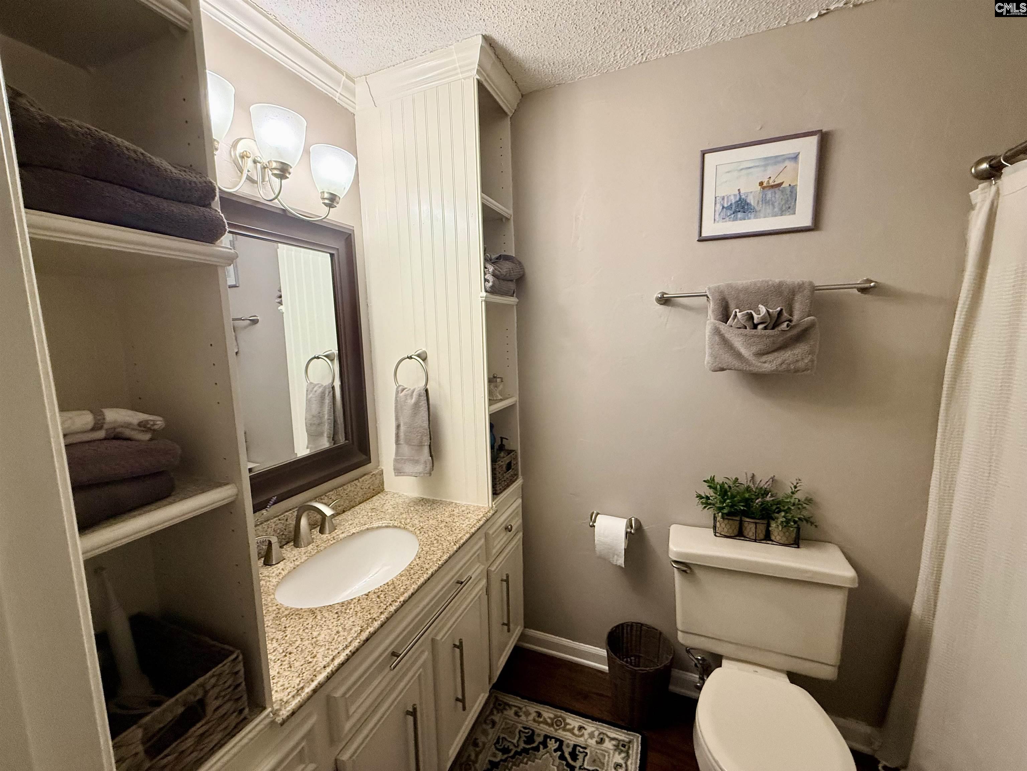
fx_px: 415
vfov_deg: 85.7
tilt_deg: -6.7
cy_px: 386
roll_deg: +1.6
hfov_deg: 102.1
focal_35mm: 14
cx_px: 514
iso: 250
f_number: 2.2
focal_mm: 2.22
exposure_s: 1/60
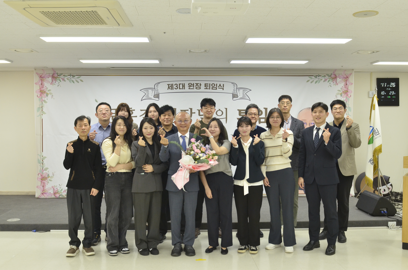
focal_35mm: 36
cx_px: 204
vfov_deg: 36.7
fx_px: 407
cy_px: 135
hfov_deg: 53.2
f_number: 5.6
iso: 1250
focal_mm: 24
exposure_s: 1/125
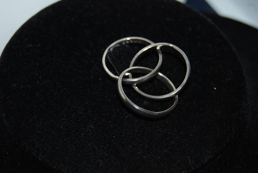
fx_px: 592
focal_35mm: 82
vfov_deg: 16.6
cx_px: 129
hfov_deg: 24.6
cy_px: 86
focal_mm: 55
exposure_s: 1/60
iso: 200
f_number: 5.6
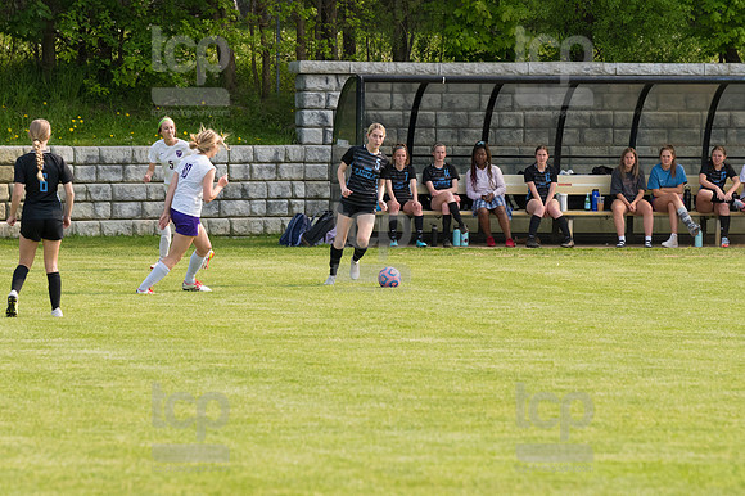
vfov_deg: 4.6
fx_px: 6205
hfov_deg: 6.9
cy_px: 248
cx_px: 372
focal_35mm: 300
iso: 800
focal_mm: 200
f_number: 5.6
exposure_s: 1/2000
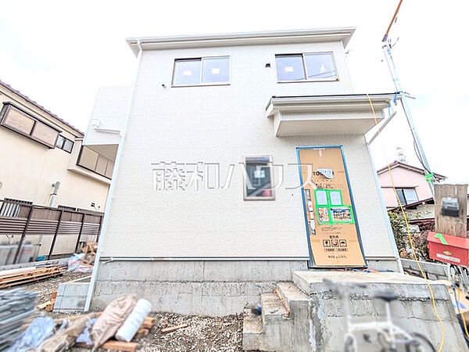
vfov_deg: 85.7
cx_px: 234
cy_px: 176
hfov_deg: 102.1
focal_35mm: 14
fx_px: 190
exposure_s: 1/167
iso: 49
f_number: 2.2
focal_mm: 1.83
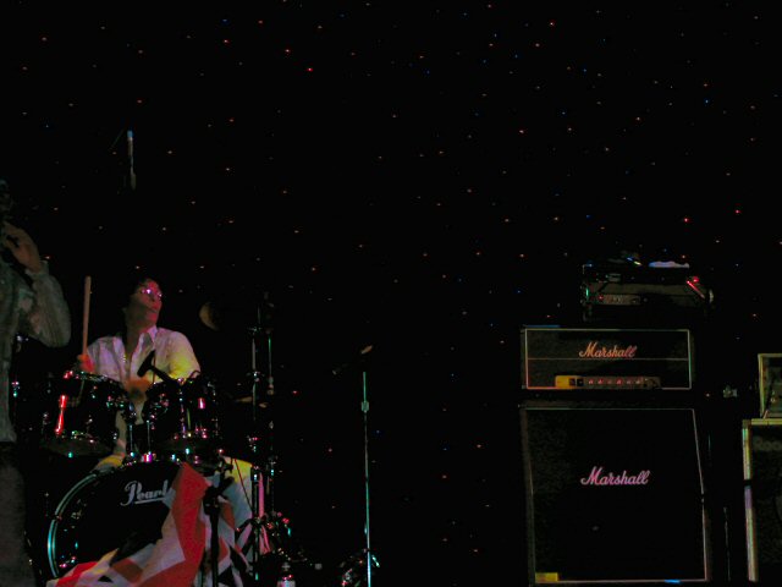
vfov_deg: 16.1
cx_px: 391
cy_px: 294
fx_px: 2078
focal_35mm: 92
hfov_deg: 21.3
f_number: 4.4
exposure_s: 1/59.9
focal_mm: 14
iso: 200
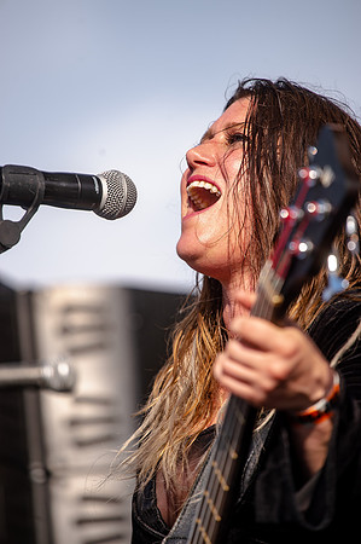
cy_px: 272
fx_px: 4523
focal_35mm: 300
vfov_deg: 6.9
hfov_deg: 4.6
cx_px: 180
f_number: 5
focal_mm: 300
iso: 125
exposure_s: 1/640
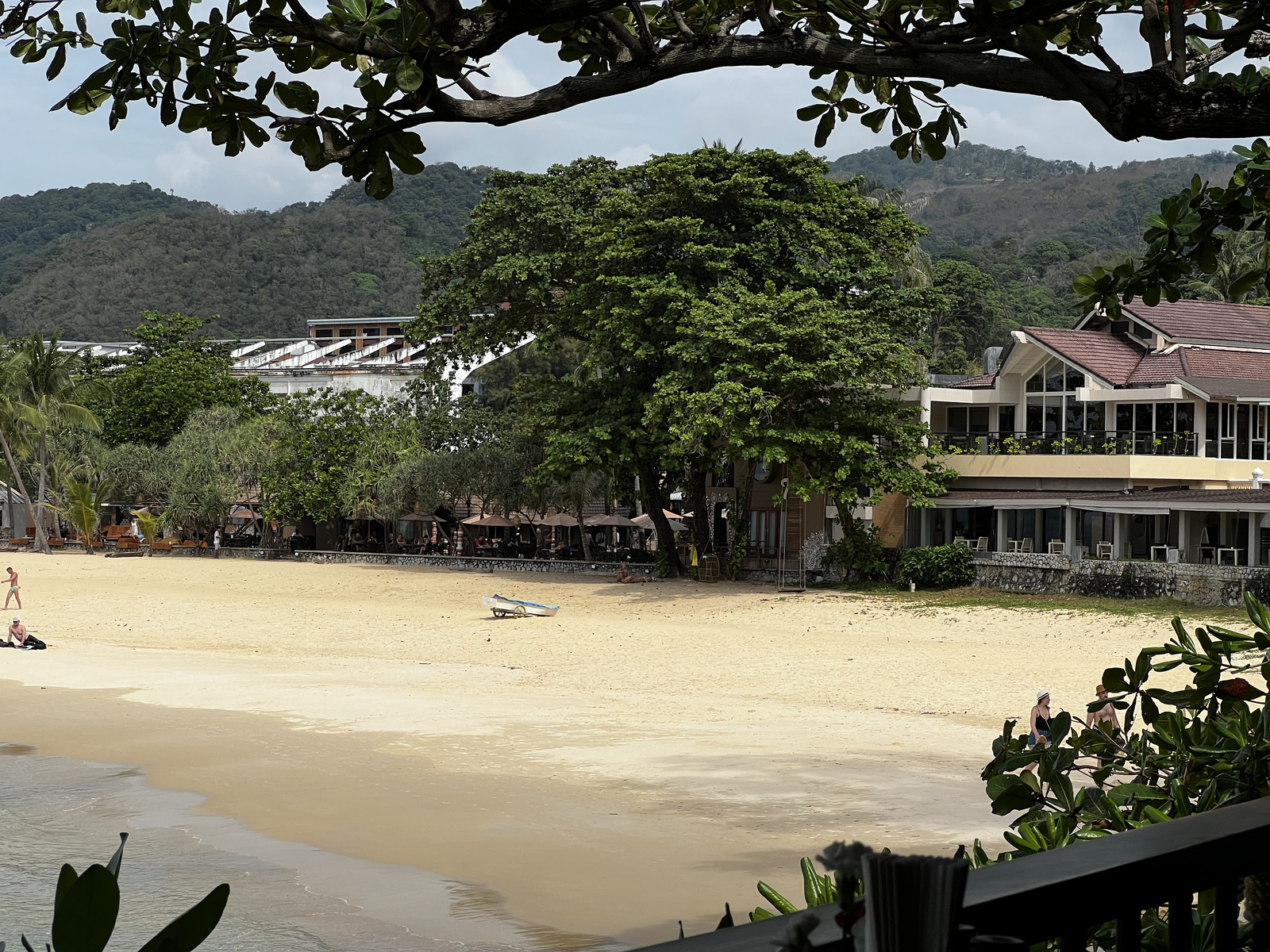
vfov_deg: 19.1
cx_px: 635
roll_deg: -0.4
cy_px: 476
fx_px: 2825
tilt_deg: +1.4
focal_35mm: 77
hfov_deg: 25.3
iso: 32
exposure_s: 1/1508
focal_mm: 9
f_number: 2.8
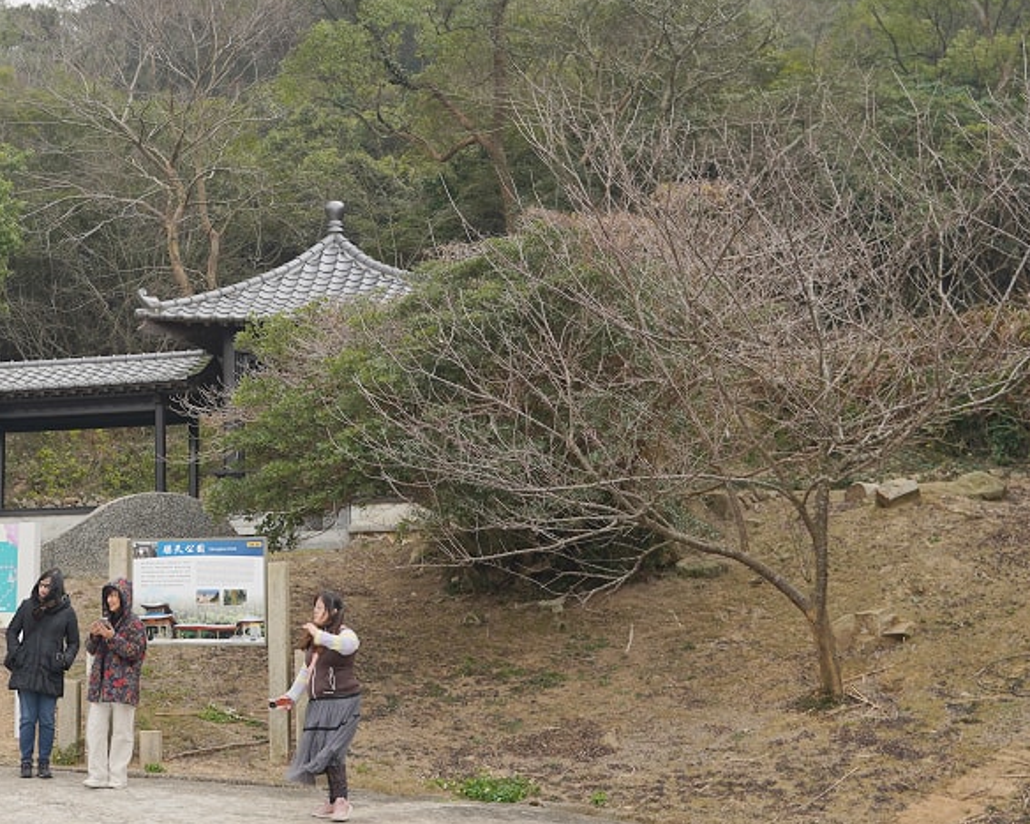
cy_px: 270
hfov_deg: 33.5
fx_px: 1646
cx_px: 169
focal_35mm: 54
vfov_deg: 27.9
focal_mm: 28
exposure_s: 1/200
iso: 100
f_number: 4.5
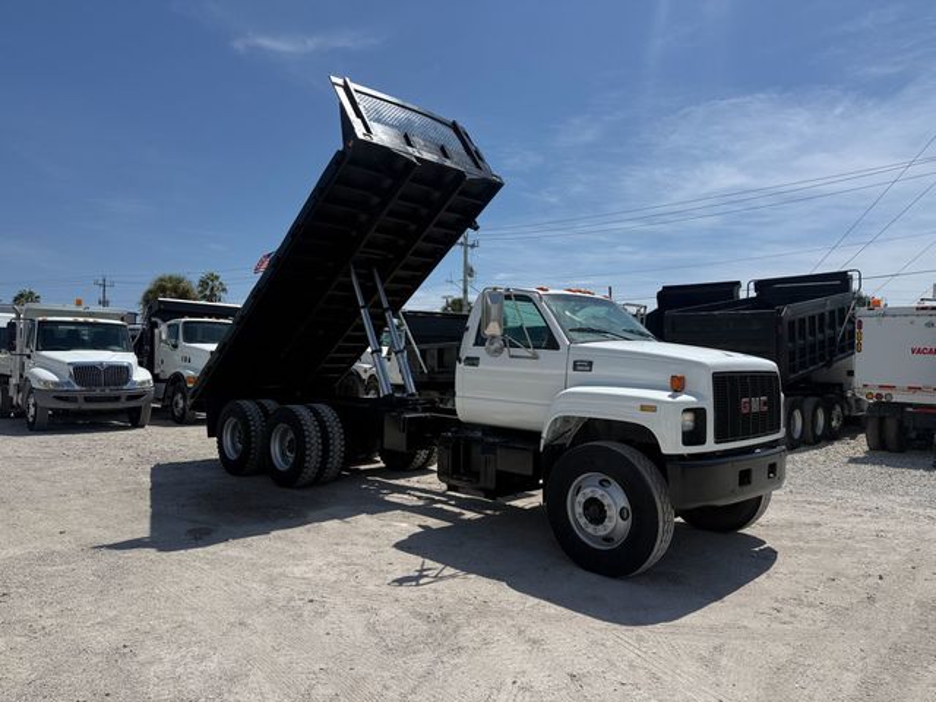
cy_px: 351
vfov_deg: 56.8
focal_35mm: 24
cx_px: 468
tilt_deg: +1.3
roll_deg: -0.6
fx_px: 649
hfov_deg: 71.6
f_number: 1.78
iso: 80
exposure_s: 1/8130
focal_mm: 6.76
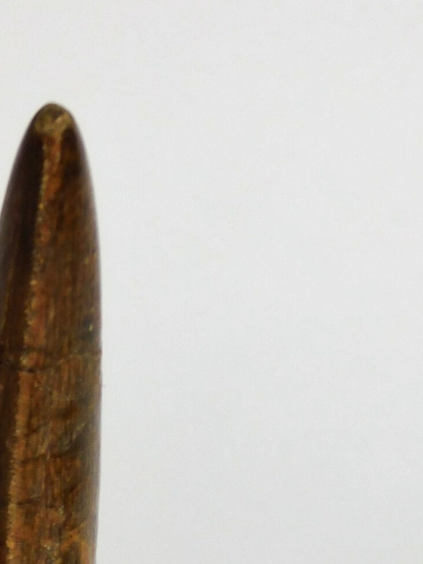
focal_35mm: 240
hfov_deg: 6.2
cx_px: -52
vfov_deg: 8.2
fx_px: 3911
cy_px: 677
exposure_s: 1/320
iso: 125
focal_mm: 16.1
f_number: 4.5
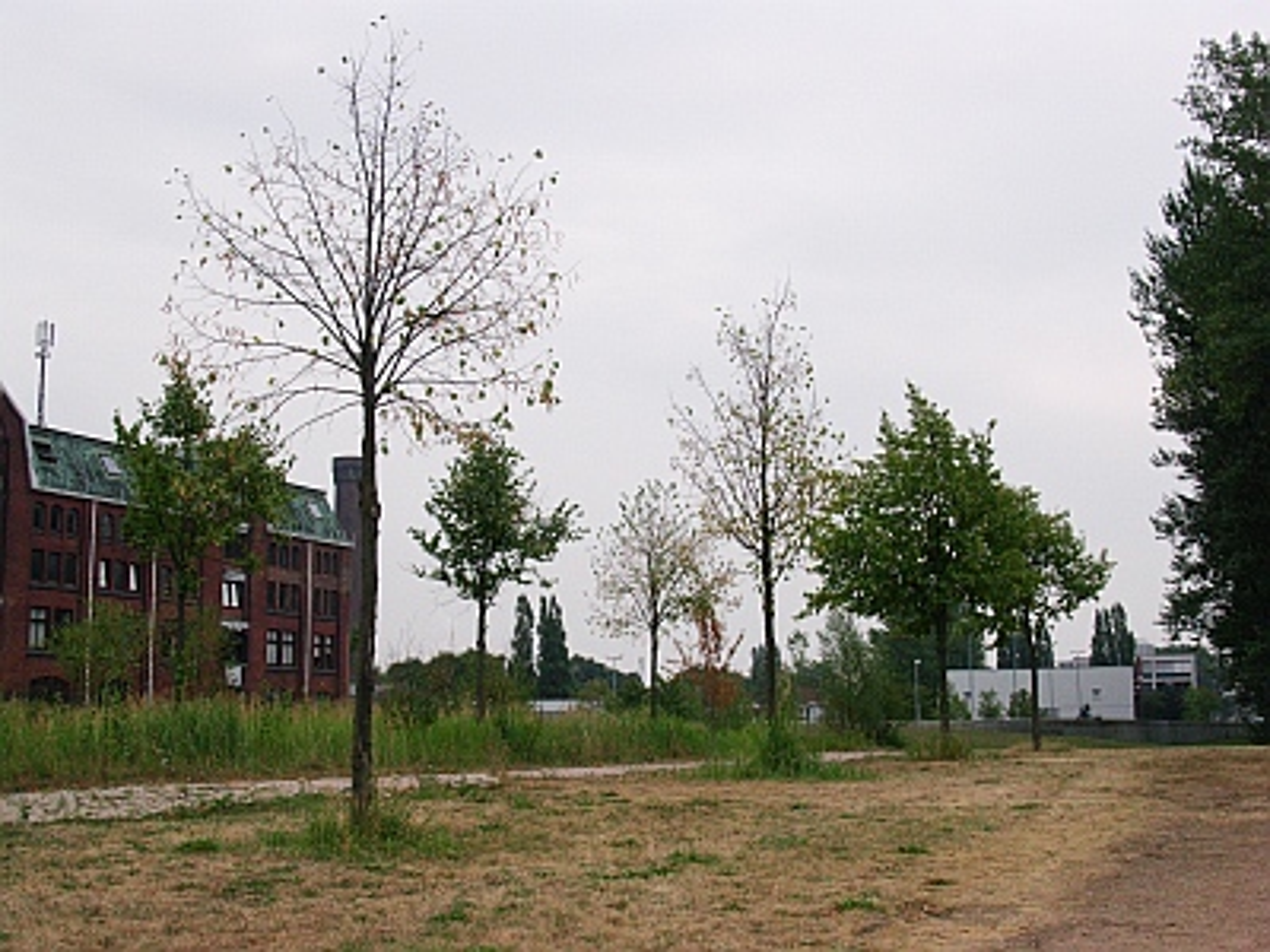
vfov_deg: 32.2
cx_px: 635
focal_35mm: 45
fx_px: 1651
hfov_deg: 42.1
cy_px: 476
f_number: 5.8
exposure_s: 1/136
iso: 70
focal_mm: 6.7
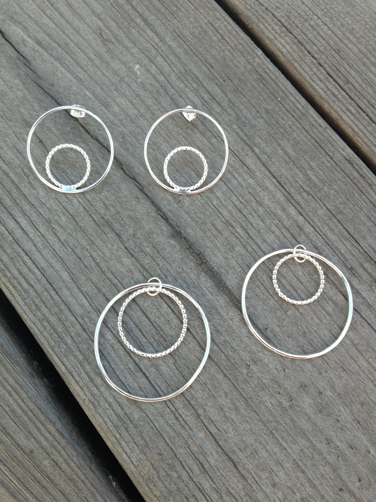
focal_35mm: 33
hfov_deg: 42.9
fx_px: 478
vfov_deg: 55.4
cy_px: 251
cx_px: 188
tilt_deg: -72.5
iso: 50
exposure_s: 1/238
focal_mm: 4.12
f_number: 2.4
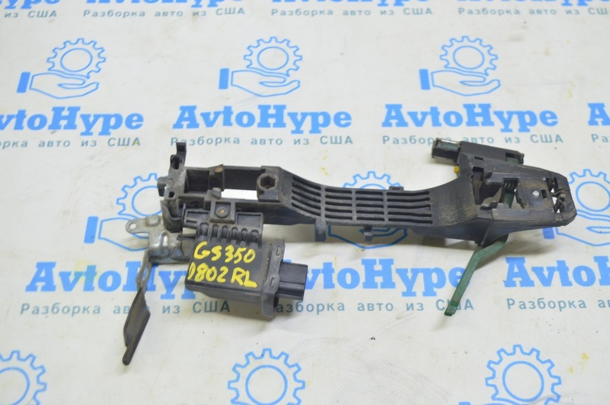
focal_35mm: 42
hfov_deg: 46.4
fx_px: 711
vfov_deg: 31.8
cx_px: 305
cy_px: 202
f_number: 5.6
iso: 400
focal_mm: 28
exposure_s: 1/20
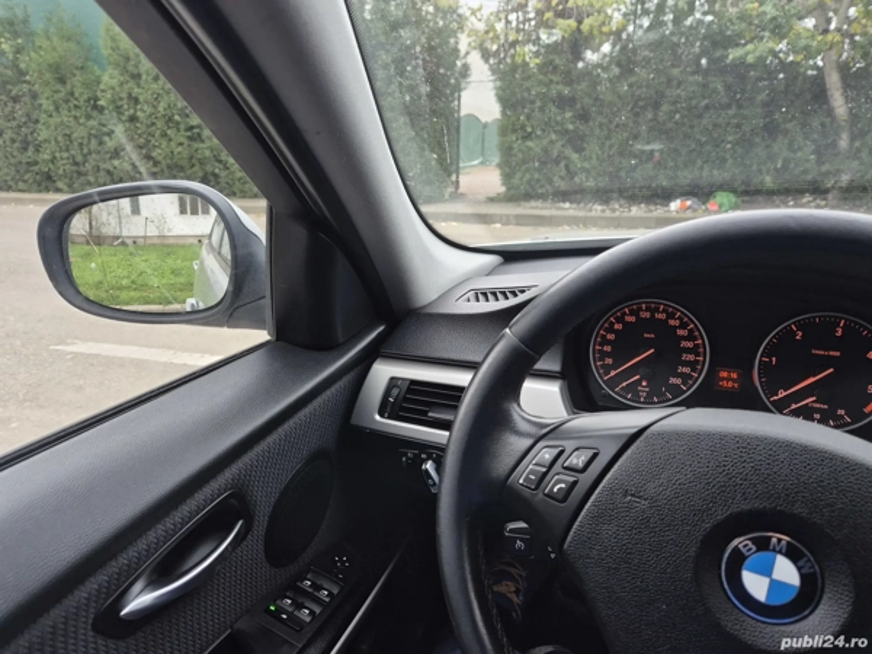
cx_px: 436
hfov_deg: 73.9
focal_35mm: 23
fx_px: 579
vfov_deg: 58.9
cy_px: 327
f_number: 1.8
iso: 320
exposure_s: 1/100
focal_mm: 5.4
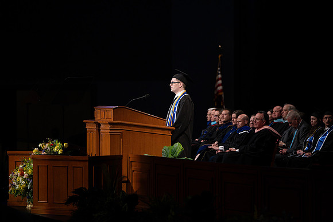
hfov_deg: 9.9
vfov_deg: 6.6
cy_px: 93
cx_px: 168
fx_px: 1931
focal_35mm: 209
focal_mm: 180
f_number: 2.8
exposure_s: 1/250
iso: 1250
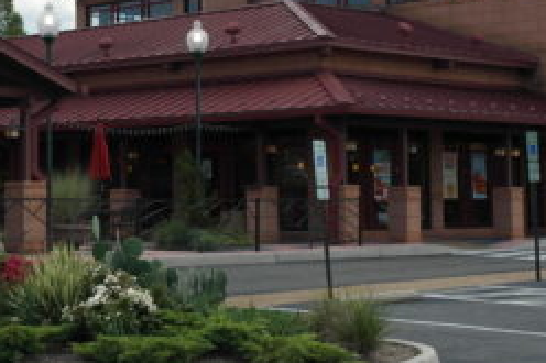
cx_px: 26
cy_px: 92
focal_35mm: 93
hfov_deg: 21.3
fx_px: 1410
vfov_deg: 14.6
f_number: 6.3
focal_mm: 20
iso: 100
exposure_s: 1/250
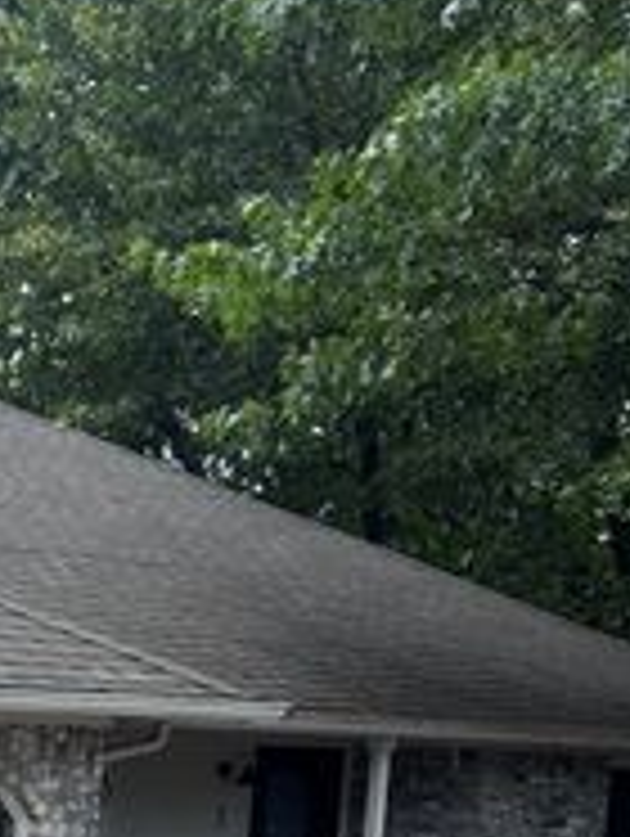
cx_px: -216
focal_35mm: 93
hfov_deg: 15.1
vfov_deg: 19.2
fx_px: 2252
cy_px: 1145
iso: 50
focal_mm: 5.96
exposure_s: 1/769
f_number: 1.6
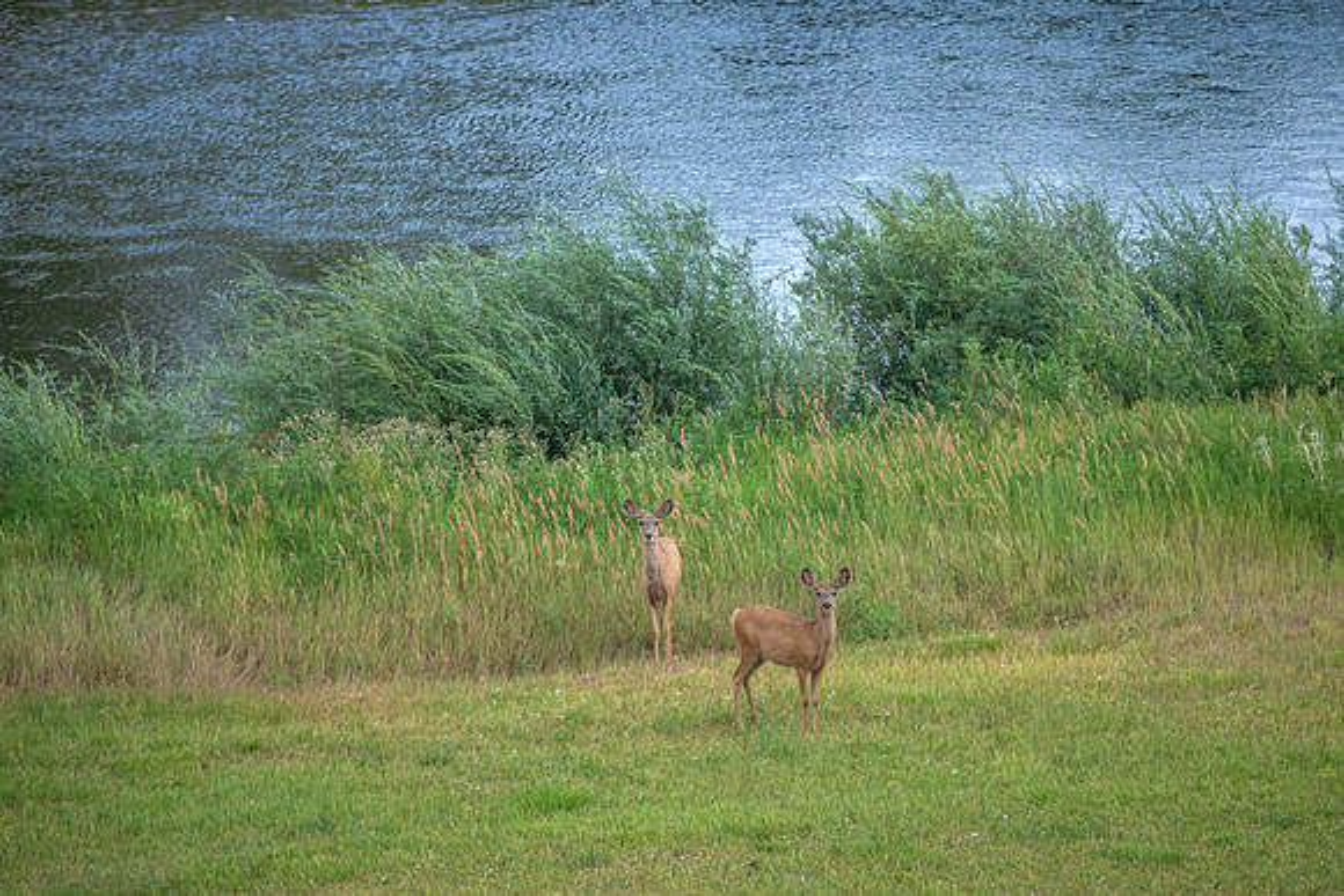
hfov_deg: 3.4
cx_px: 672
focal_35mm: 600
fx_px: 22404
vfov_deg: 2.3
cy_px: 448
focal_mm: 600
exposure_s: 1/1000
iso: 400
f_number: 6.3
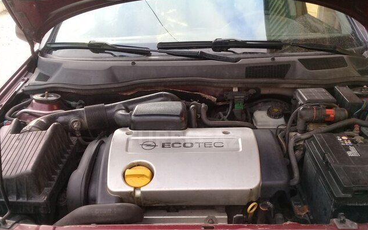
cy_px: 139
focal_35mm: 34
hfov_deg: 56.7
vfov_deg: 37.1
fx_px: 341
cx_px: 183
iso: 50
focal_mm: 3.3
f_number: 2.2
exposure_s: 1/33
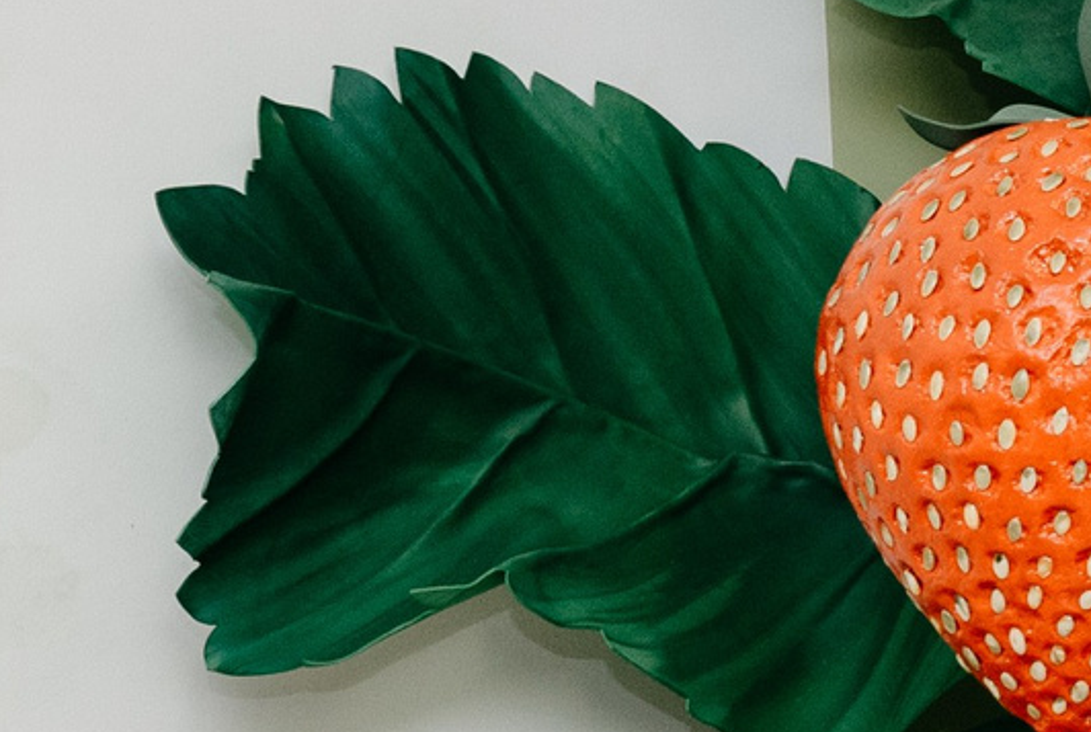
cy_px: 192
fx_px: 5405
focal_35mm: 178
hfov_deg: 10.8
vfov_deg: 7.7
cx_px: 1988
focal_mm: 34
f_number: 4
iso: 320
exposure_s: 1/160
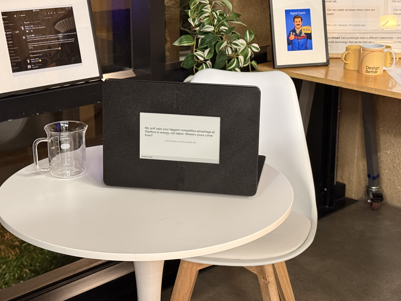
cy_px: 114
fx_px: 730
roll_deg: -0.1
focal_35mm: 63
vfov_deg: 23.2
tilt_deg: -15.1
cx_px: 213
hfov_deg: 30.7
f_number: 1.78
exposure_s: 1/40
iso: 400
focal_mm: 6.76
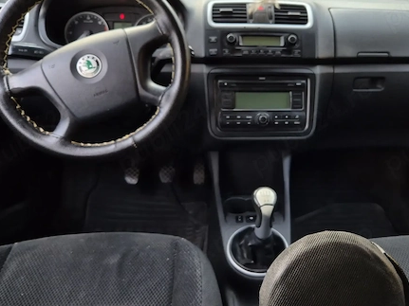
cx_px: 245
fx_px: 378
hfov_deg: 56.4
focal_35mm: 32
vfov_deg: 44.1
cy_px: 137
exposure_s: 1/180
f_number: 1.8
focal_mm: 5.4
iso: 200
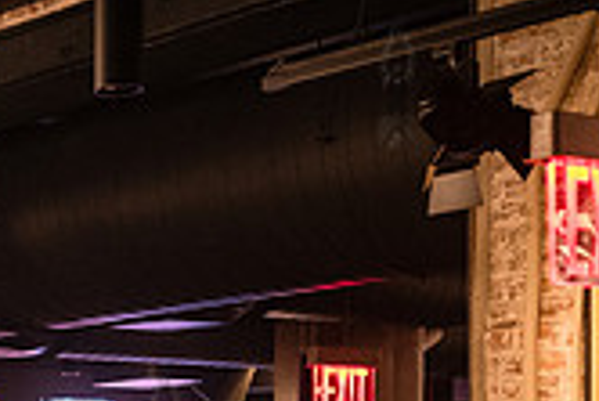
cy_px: 609
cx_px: -303
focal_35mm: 125
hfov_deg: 15.1
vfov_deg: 10.6
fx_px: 2082
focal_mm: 35
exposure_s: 1/125
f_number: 3.5
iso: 5000
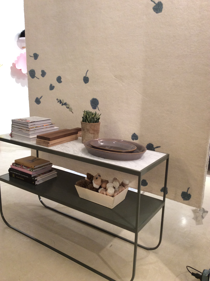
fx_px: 260
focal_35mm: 32
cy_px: 140
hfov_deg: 44.1
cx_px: 105
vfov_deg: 56.9
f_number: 2.4
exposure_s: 1/25
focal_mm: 3.3
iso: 80
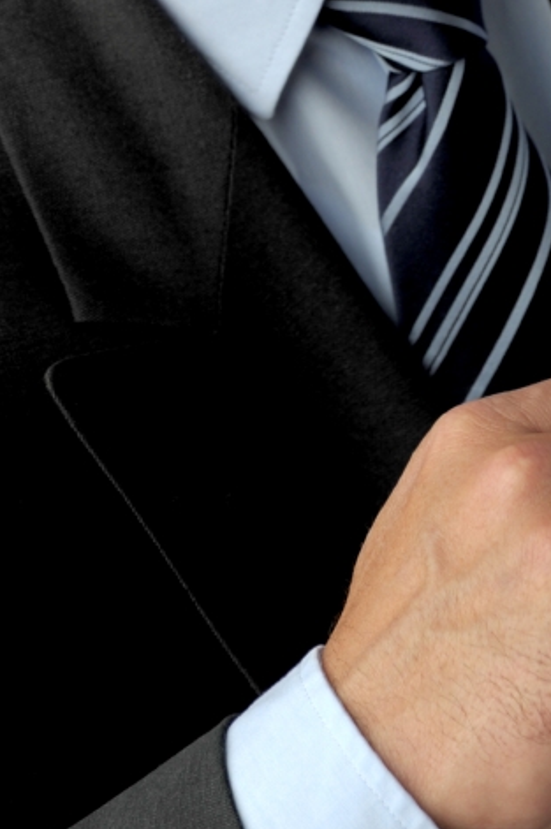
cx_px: 250
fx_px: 9088
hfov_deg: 3.5
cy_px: -190
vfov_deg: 5.2
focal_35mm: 395
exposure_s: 1/100
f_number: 9
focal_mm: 155
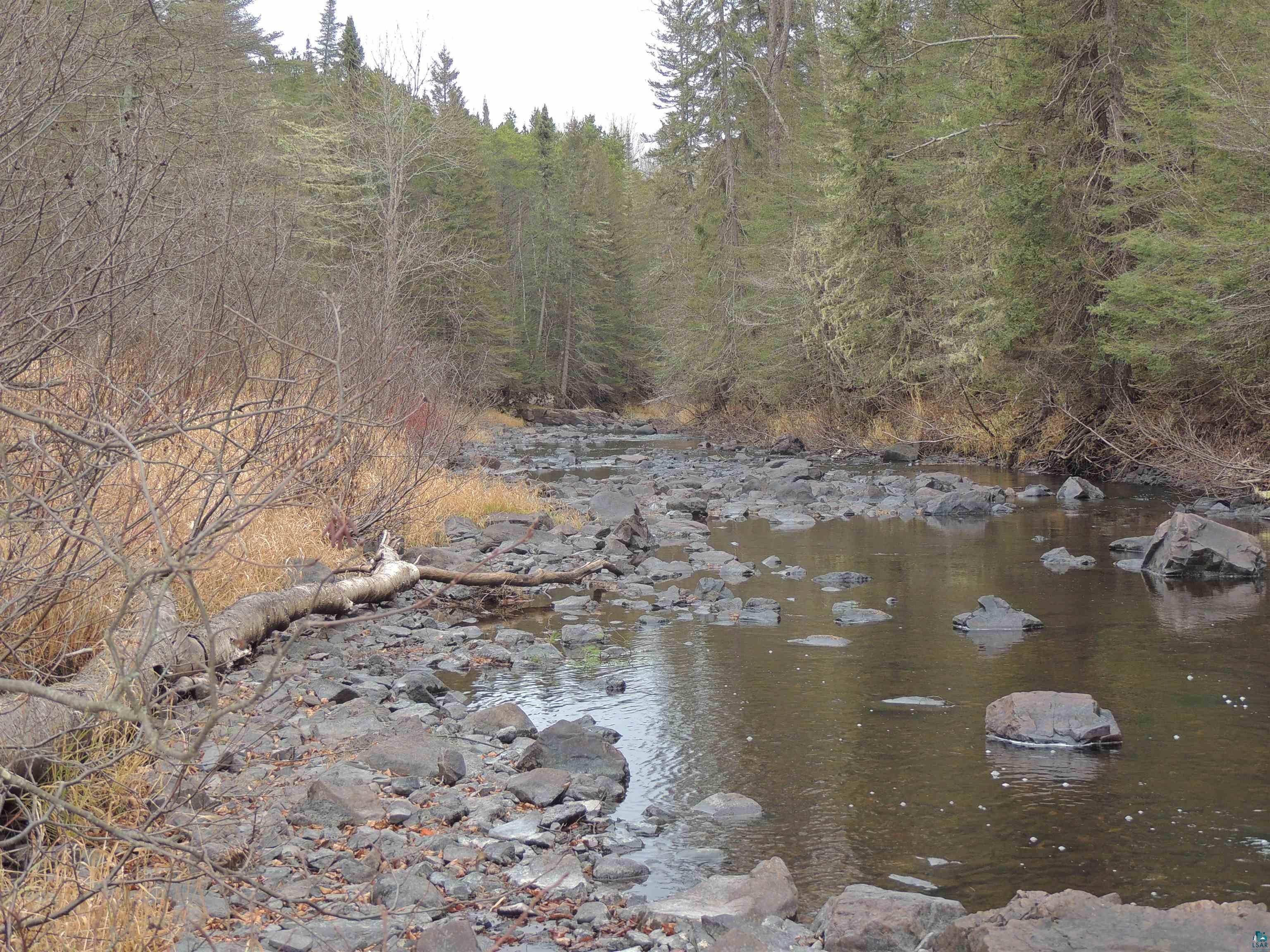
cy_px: 476
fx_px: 2018
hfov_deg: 34.9
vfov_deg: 26.6
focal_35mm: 55
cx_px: 635
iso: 140
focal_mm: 9.8
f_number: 3.7
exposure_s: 1/80
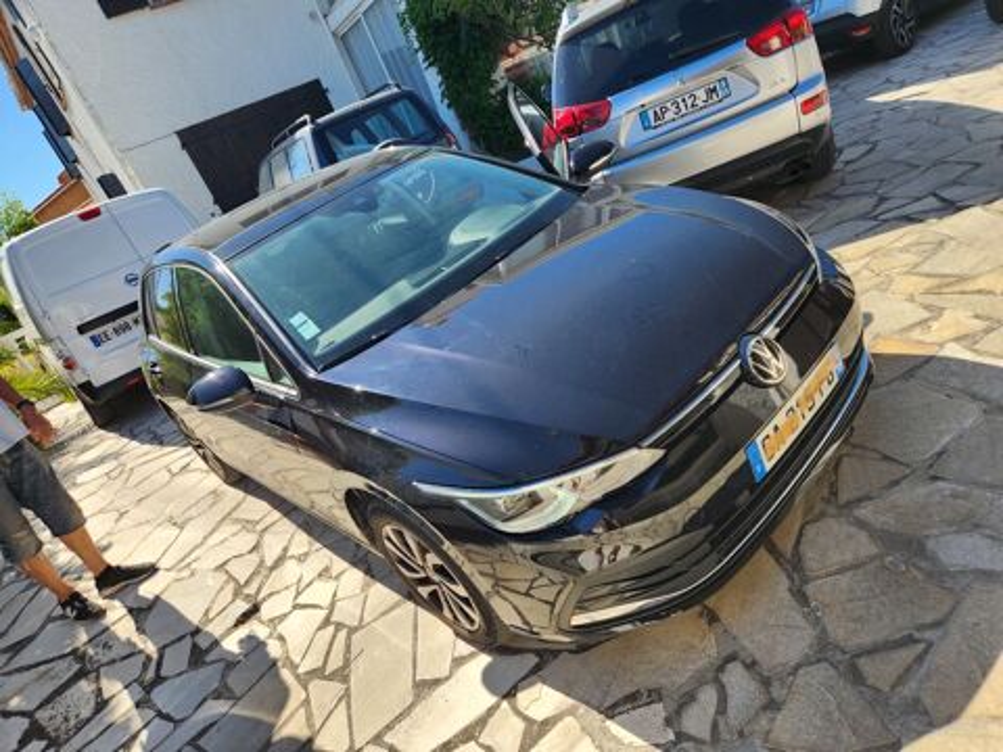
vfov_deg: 58.9
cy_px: 376
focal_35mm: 23
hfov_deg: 73.9
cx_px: 502
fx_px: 666
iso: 20
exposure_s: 1/984
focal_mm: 5.4
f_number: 1.8
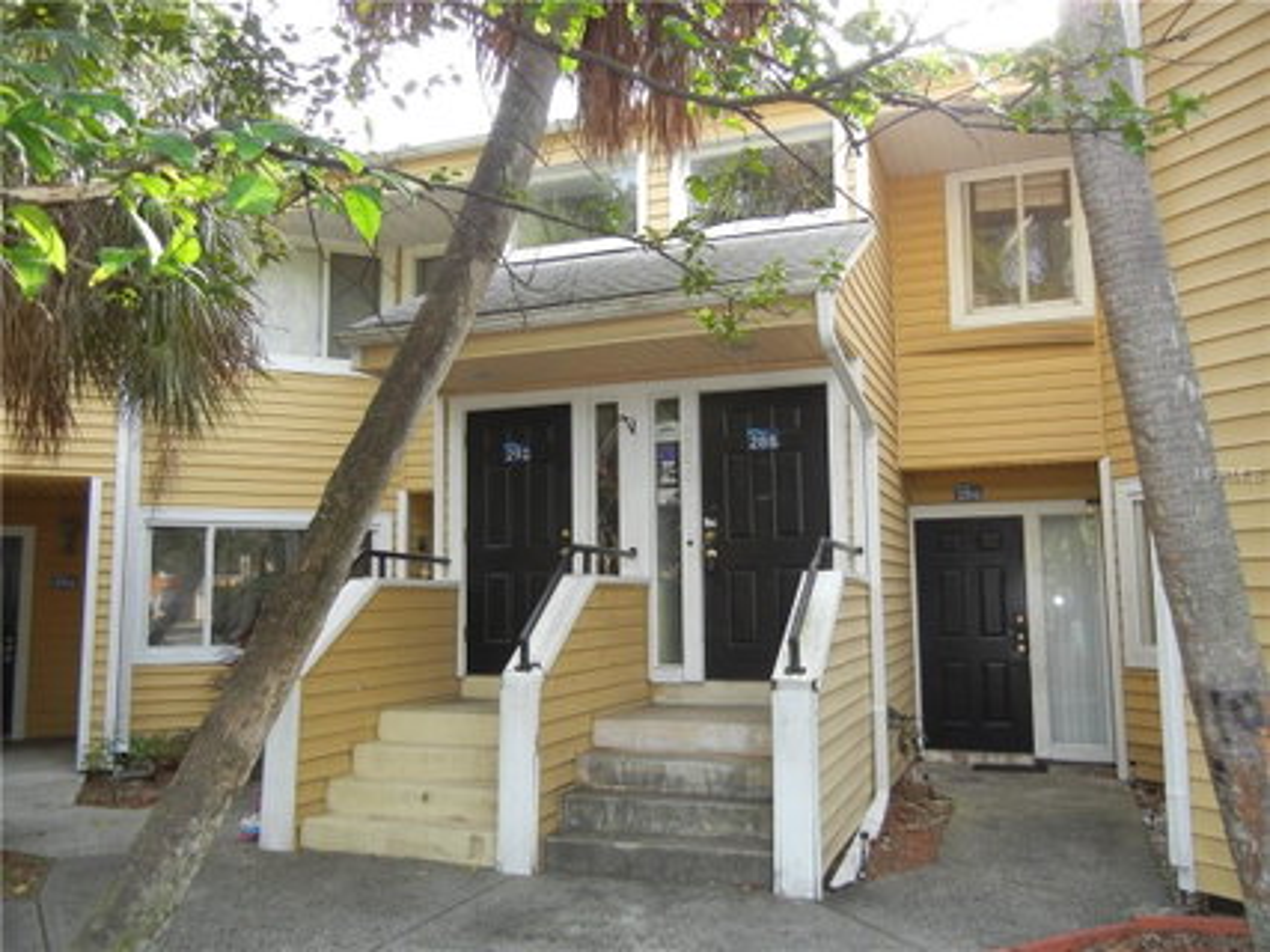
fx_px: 1100
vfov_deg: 46.8
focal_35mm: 30
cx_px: 635
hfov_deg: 60.0
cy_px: 476
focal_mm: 5.4
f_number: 3.5
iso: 160
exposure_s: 1/122
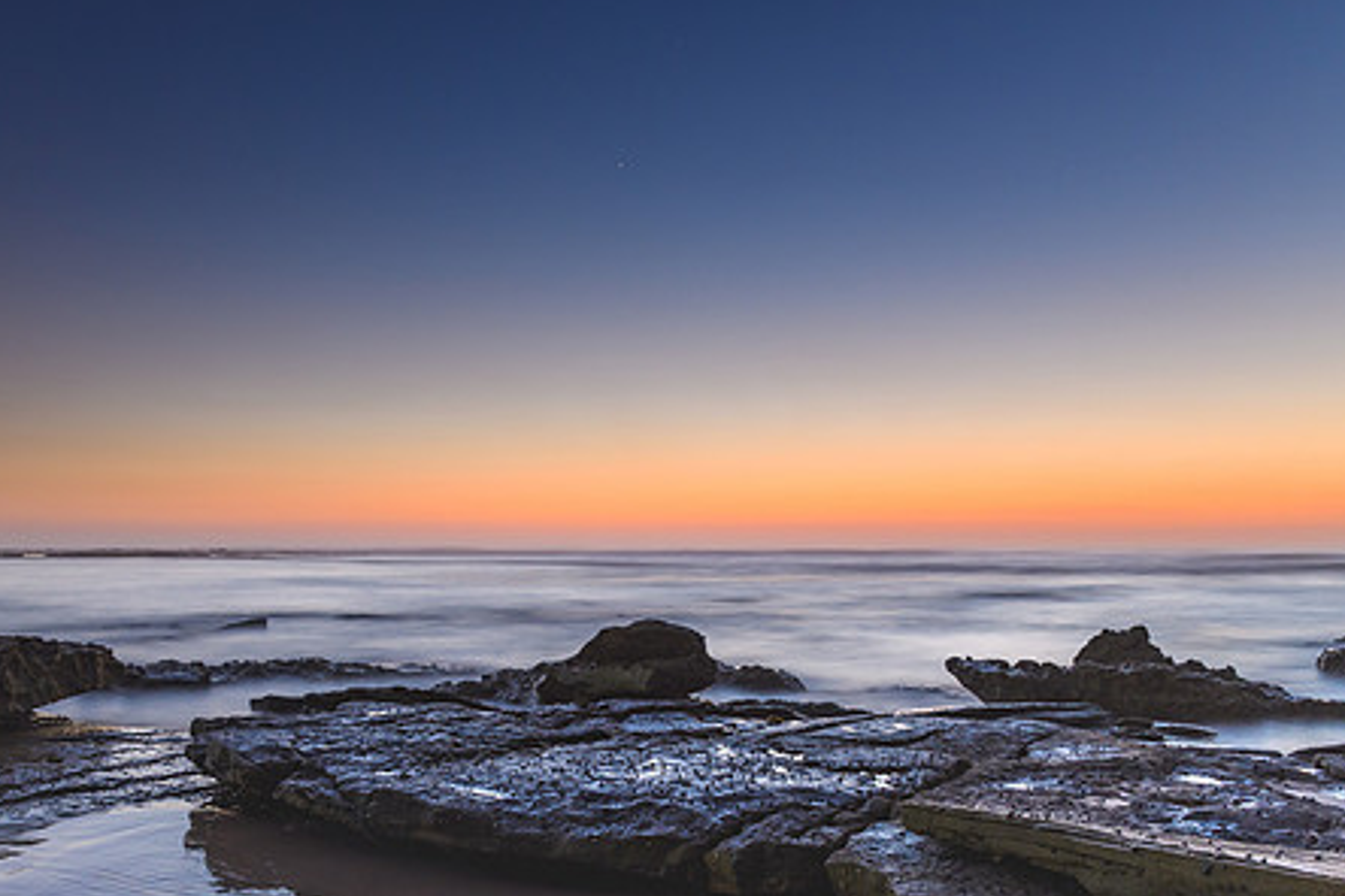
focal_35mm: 32
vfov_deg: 41.1
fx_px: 1195
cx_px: 476
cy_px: 416
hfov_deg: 57.7
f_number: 8
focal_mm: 16
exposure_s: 20
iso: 400
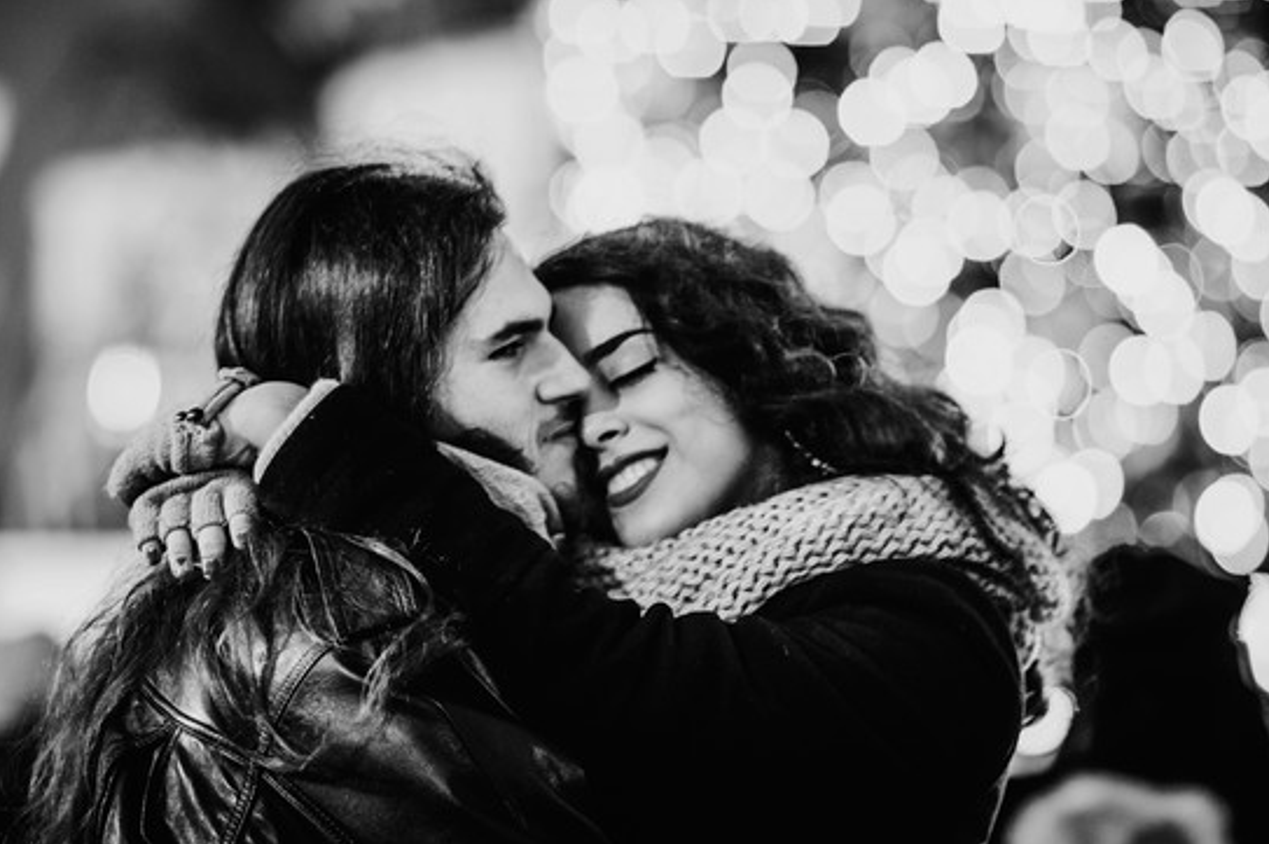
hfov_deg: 14.8
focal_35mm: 139
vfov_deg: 9.9
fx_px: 4879
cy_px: 411
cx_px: 619
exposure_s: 1/8
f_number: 1.8
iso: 200
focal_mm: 85
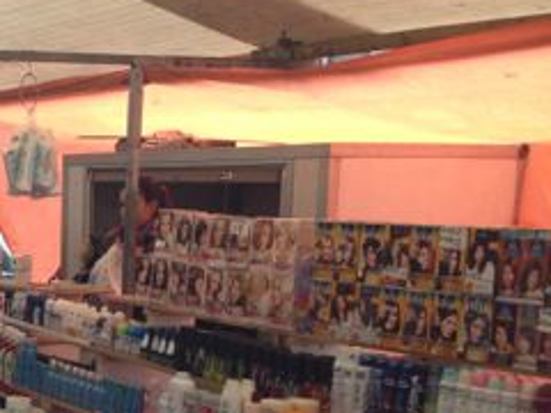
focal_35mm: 88
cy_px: 372
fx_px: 1401
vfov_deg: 16.6
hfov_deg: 20.8
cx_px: -110
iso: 64
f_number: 2.4
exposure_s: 1/120
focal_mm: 4.13
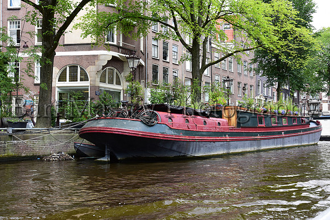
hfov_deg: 48.4
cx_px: 165
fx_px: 367
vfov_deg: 33.4
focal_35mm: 40
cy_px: 110
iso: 900
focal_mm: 40
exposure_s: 1/400
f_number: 9
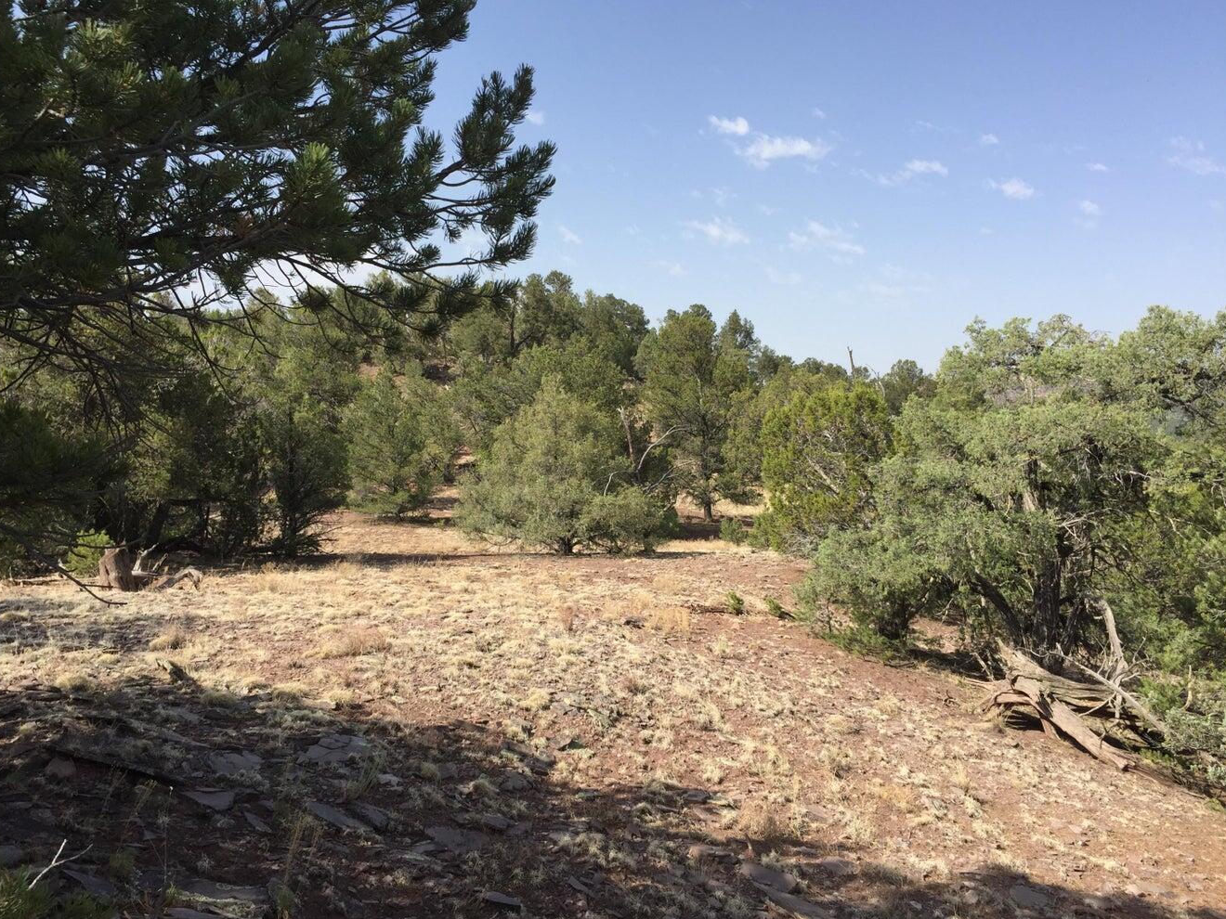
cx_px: 595
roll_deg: -0.3
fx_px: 1063
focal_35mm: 30
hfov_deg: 60.0
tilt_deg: -3.1
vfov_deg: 46.8
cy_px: 460
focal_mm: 4.15
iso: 32
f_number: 2.2
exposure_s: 1/1647
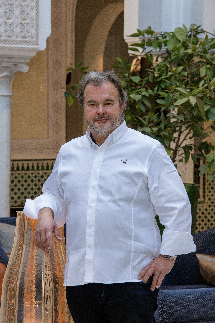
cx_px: 108
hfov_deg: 8.6
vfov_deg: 12.8
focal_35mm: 160
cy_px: 162
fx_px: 1433
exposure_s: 1/40
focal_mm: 160
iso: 640
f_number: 11
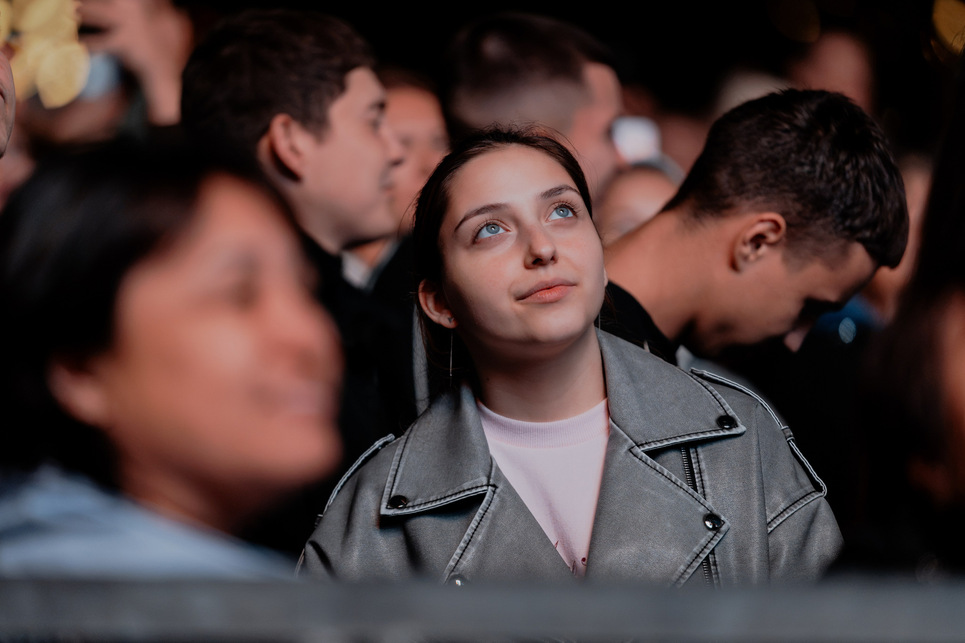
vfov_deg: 6.5
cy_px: 322
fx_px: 5643
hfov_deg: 9.8
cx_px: 470
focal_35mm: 211
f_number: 2.8
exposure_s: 1/250
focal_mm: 198
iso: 3200
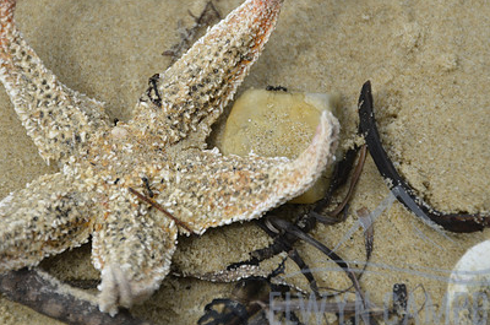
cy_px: 114
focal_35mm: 435
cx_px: 181
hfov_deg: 4.7
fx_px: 5909
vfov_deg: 3.1
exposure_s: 1/500
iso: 200
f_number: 6.3
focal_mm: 200
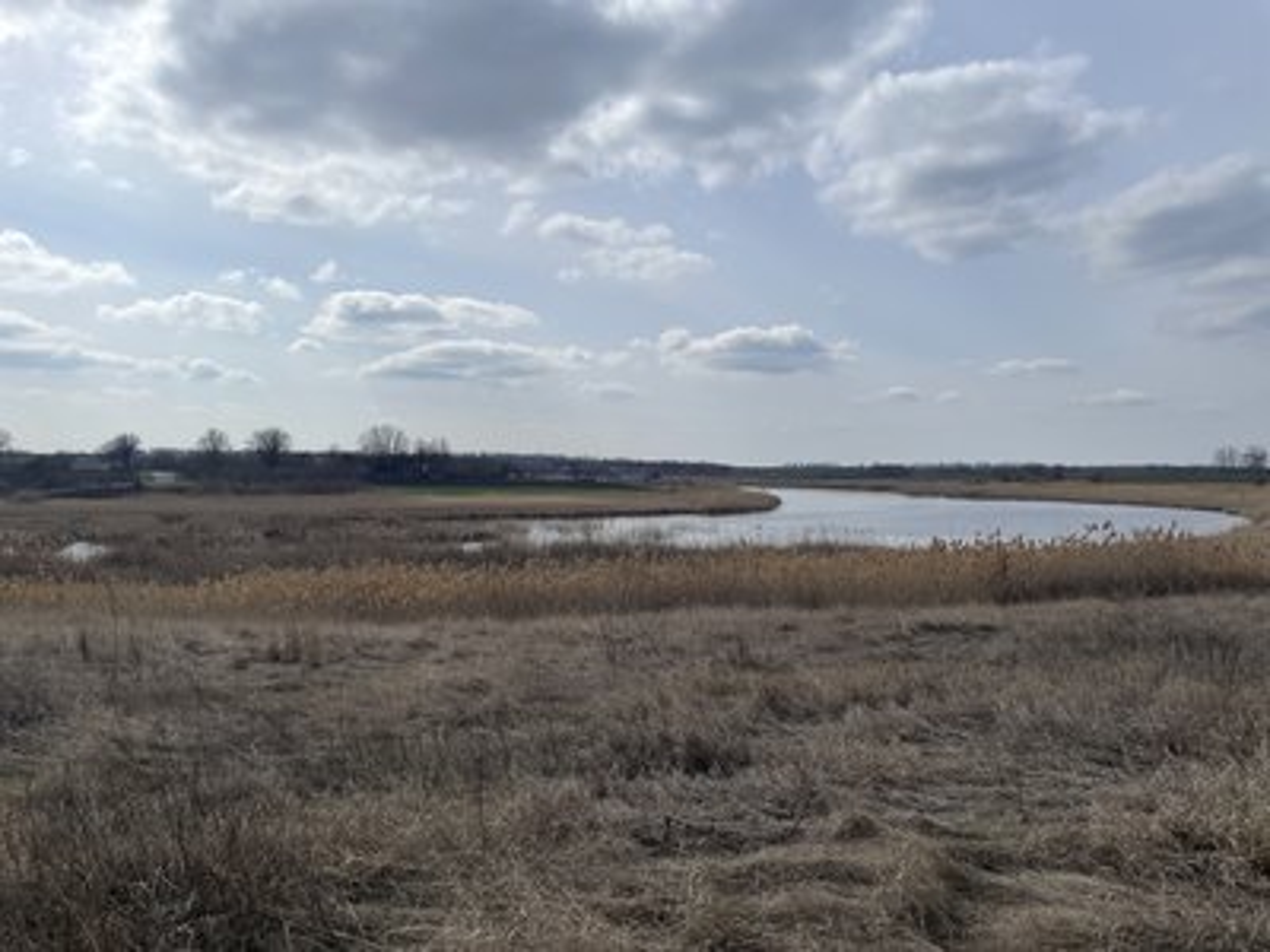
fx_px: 954
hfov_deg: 67.3
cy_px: 476
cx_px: 635
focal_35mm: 26
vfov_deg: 53.1
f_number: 1.6
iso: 32
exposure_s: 1/8403
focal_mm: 4.2
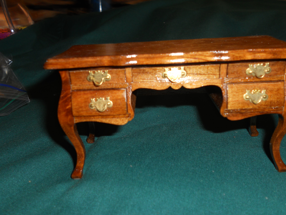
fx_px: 264
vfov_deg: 44.2
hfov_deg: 56.8
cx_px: 143
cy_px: 108
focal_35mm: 32
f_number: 8.8
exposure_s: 1/25
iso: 80
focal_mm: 5.8
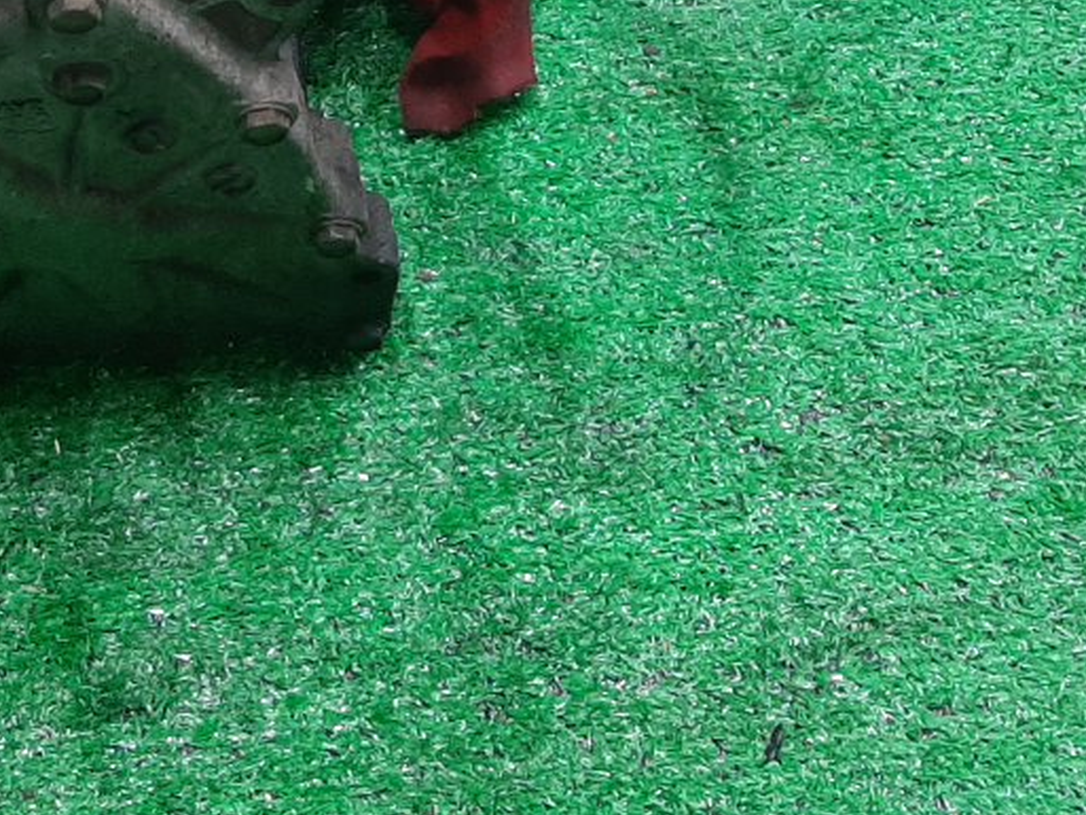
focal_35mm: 73
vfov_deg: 18.8
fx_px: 2291
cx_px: 123
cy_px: -218
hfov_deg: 25.9
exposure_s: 1/50
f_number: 1.7
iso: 129
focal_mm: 3.93
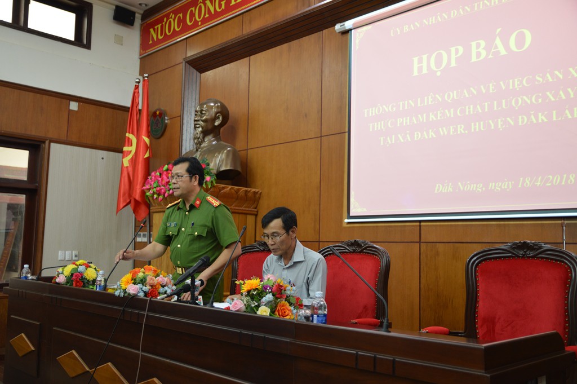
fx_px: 528
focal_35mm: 33
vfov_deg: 39.9
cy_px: 192
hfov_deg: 57.3
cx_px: 288
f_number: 2.8
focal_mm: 22
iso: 280
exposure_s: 1/20
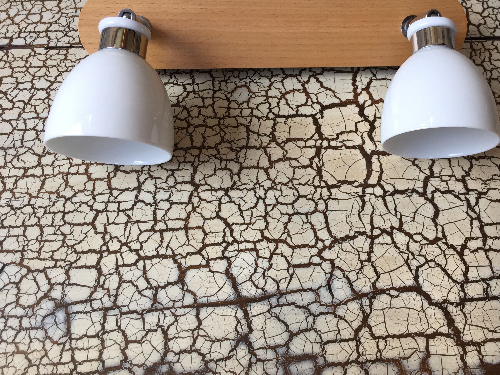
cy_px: 150
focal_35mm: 35
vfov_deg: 40.5
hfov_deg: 52.4
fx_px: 506
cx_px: 293
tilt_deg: -58.2
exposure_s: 1/100
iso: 50
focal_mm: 4.15
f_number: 2.2
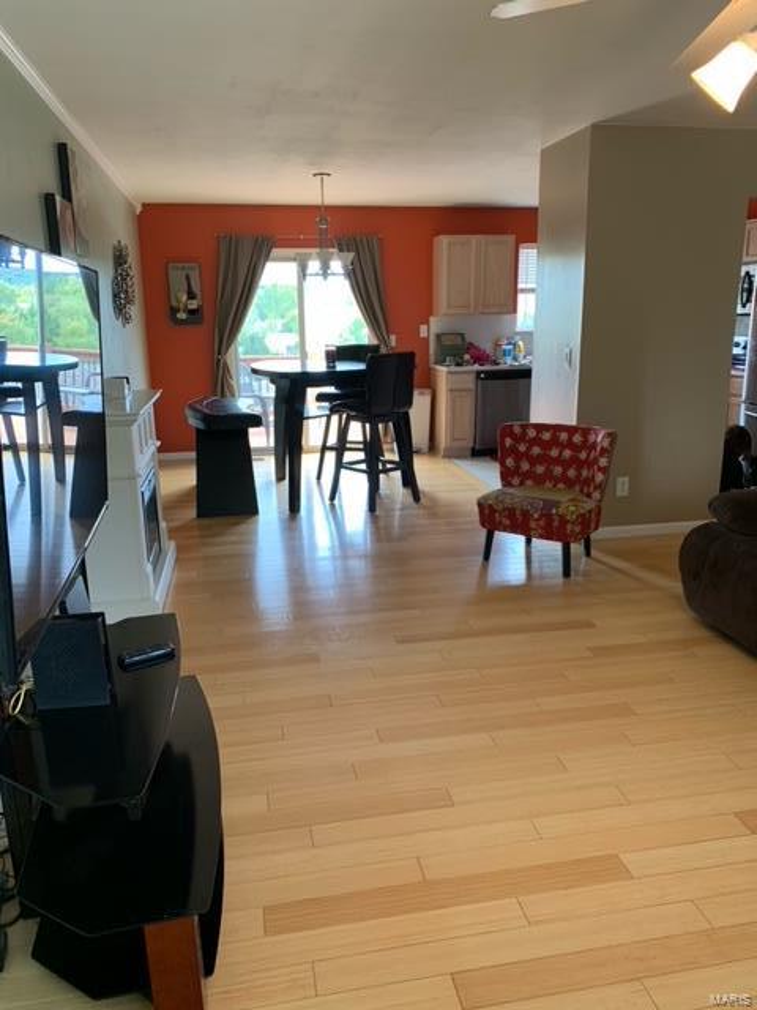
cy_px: 505
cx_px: 378
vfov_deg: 67.3
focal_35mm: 26
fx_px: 758
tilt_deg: -12.9
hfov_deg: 53.1
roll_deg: +2.0
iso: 100
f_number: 1.8
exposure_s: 1/60
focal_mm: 4.25
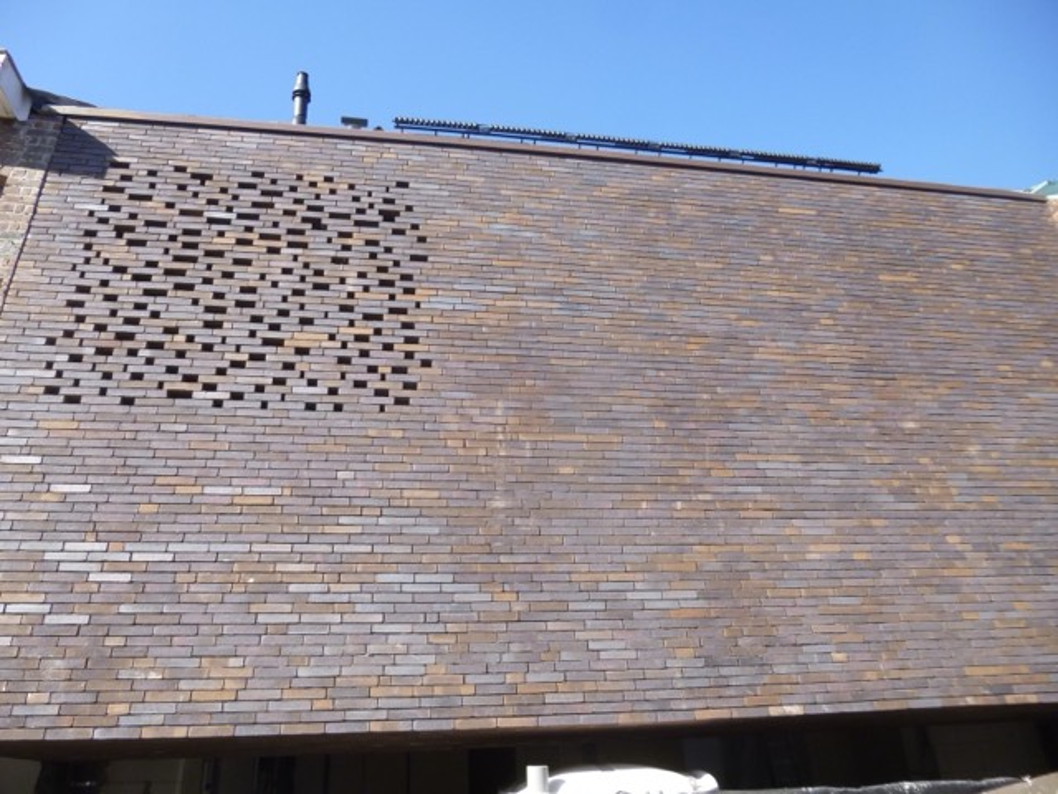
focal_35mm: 25
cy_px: 397
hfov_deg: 69.4
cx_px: 529
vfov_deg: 54.9
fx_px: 764
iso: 100
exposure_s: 1/320
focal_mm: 4.5
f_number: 3.1
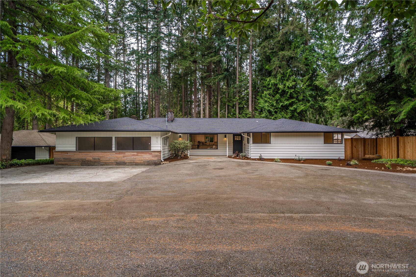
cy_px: 138
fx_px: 231
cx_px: 208
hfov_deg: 84.0
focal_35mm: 20
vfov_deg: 61.9
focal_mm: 20
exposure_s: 1/30
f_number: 7.1
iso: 100
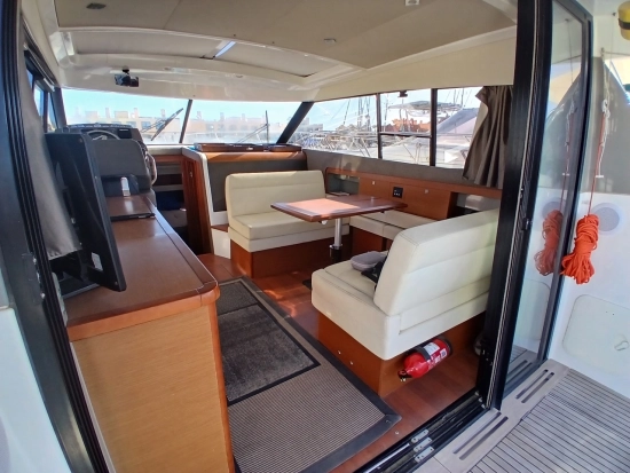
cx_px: 315
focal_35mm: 17
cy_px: 236
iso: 50
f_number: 2.2
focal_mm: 1.4
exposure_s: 1/202
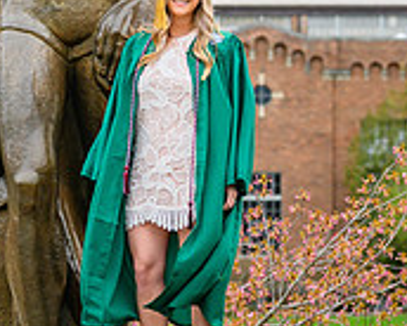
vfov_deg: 5.3
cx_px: 172
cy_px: 50
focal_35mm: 293
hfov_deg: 6.6
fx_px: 3533
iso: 400
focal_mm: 86
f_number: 4
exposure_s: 1/1600
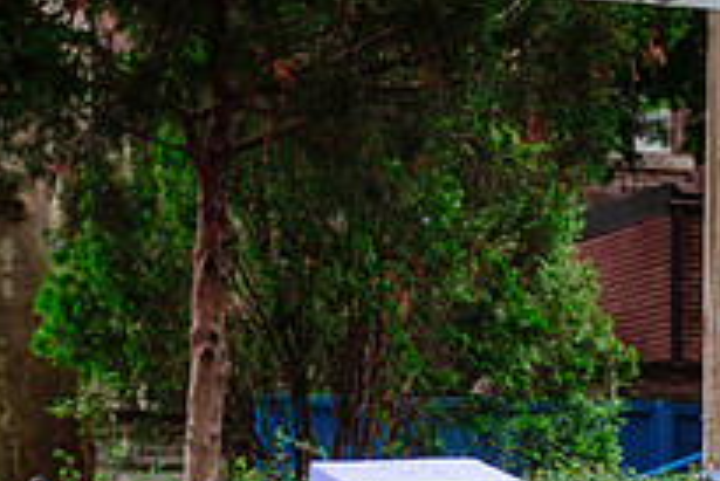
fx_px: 3202
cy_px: 479
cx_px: 706
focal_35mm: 160
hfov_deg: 12.7
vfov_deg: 8.5
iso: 500
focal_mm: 36.5
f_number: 2.8
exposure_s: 1/200
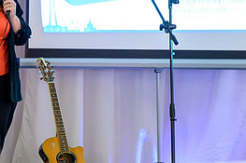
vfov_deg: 5.3
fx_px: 1769
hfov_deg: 8.0
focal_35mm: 259
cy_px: 46
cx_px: 87
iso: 10000
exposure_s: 1/200
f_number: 2.8
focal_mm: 115
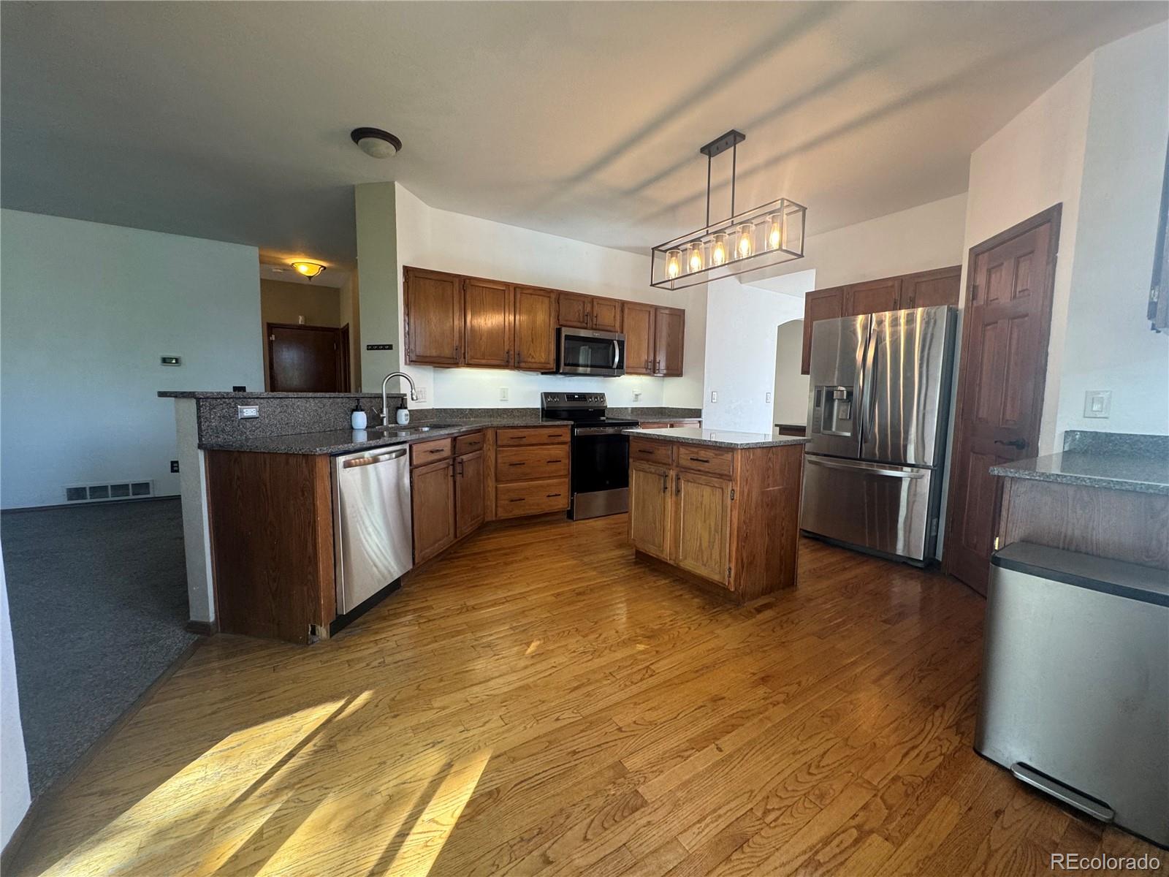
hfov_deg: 102.1
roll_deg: -0.8
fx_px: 473
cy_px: 438
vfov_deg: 85.7
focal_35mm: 14
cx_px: 584
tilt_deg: -4.3
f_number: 2.2
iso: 160
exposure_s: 1/120
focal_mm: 2.22
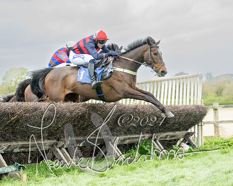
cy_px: 104
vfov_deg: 13.3
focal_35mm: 116
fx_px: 800
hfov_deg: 16.6
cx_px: 105
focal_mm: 86
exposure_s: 1/500
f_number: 5
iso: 400
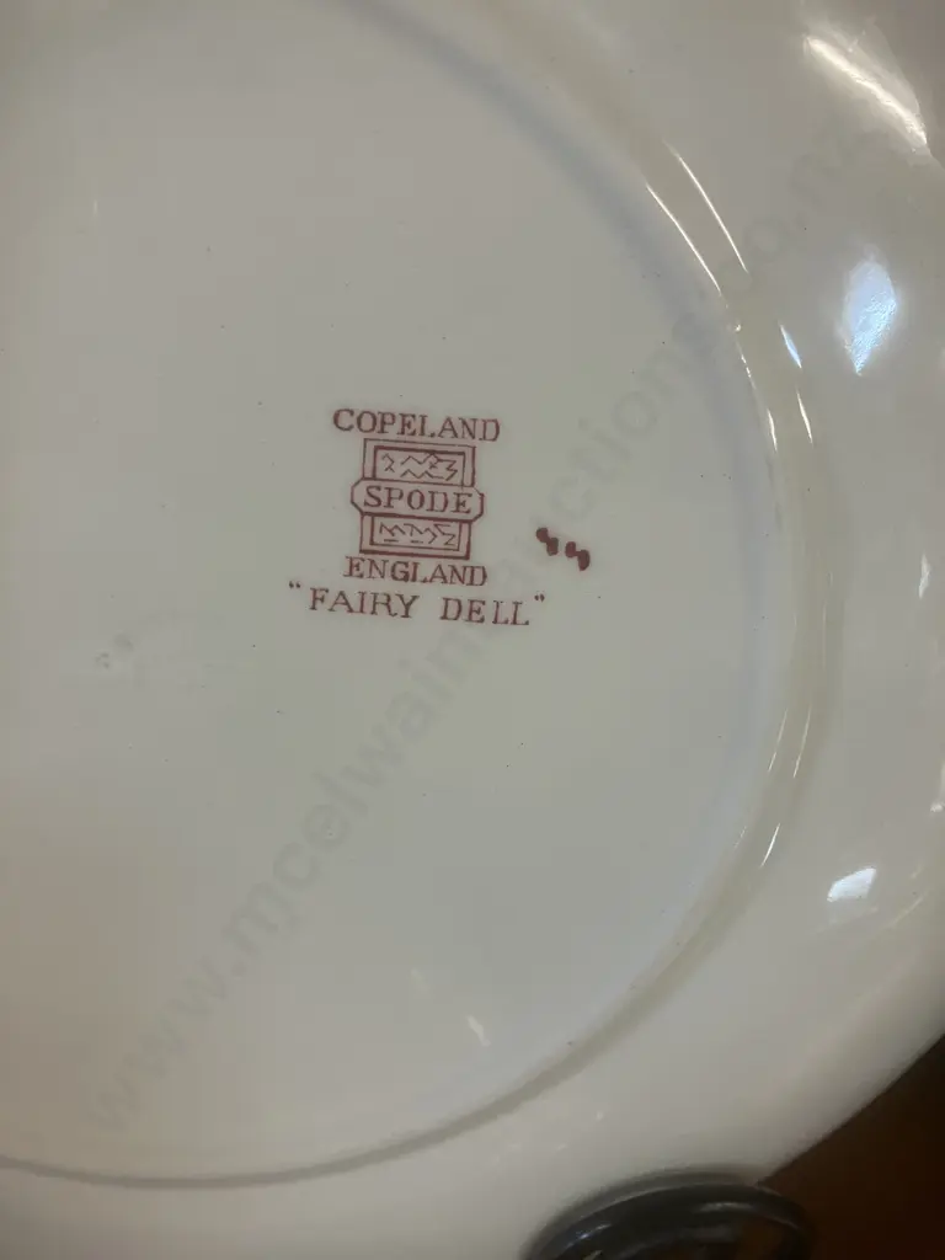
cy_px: 630
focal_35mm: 28
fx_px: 1019
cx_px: 472
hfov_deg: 49.7
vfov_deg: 63.4
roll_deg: -0.5
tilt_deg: -39.7
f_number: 1.8
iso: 160
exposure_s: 1/50
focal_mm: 3.99
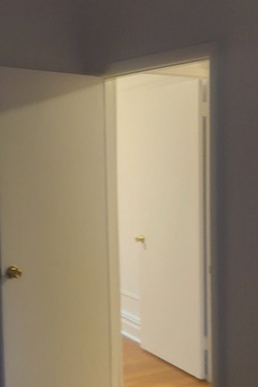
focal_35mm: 45
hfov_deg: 29.3
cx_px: 55
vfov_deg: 43.6
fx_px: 483
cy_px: 198
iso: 640
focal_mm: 5.23
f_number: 1.8
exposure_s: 1/60
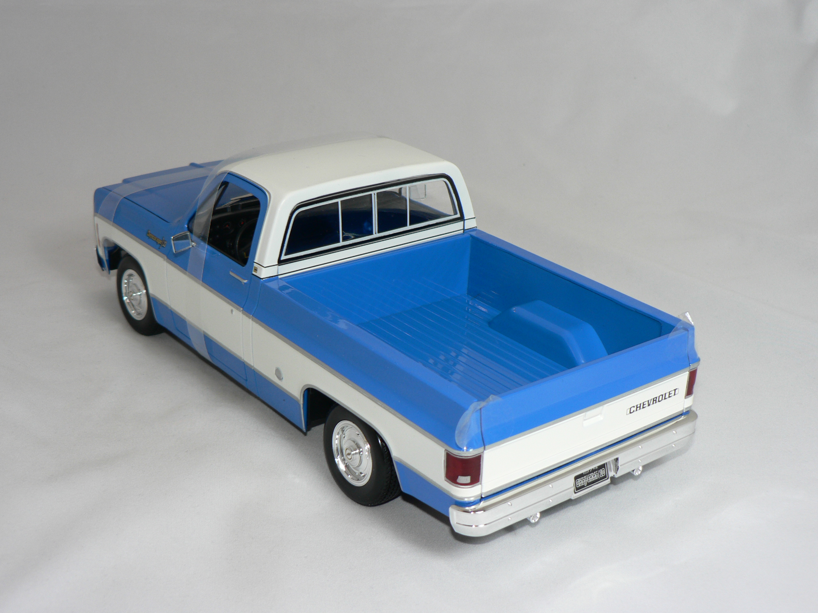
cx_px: 409
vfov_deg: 29.1
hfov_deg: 38.2
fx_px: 1182
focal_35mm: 50
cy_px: 306
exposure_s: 1/60
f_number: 2.8
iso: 80
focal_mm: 8.3
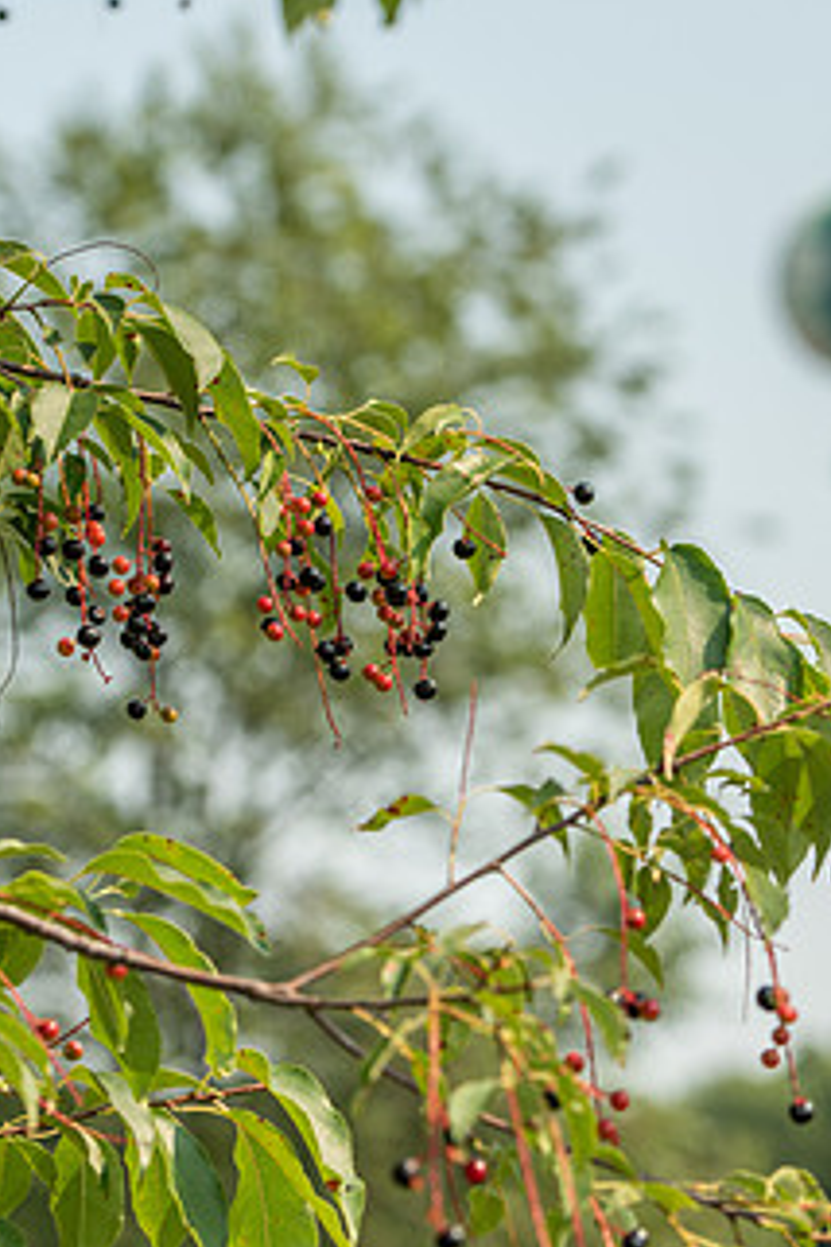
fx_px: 4466
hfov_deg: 10.6
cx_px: 524
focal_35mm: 129
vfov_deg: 15.9
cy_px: 645
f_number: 5
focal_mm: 92
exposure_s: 1/1250
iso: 160
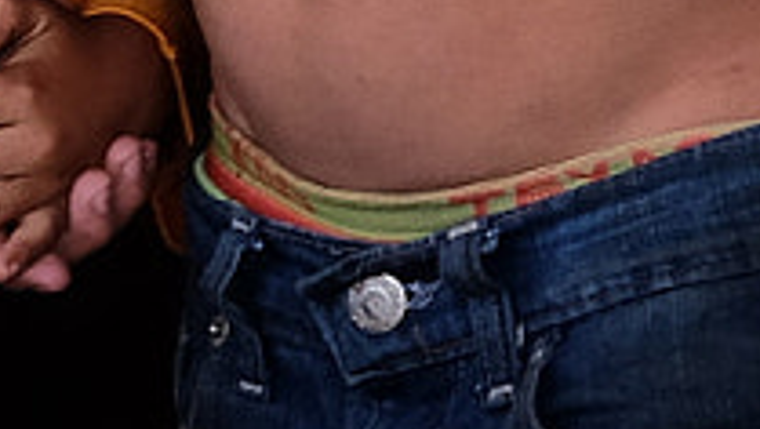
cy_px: -320
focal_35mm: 425
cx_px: 236
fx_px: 8572
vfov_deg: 2.9
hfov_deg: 5.1
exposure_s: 1/250
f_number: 4
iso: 800
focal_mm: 35
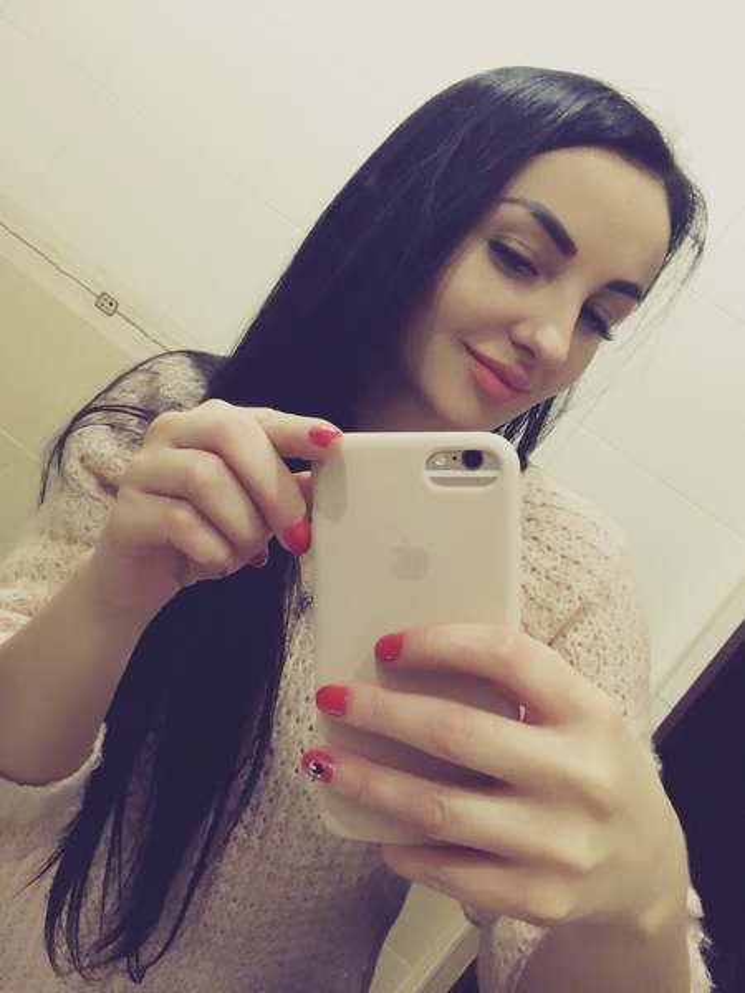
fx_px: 832
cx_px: 372
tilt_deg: -6.9
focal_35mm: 29
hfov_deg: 48.2
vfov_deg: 61.7
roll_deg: -37.0
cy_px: 496
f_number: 2.2
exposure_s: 1/17
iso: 400
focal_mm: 4.15
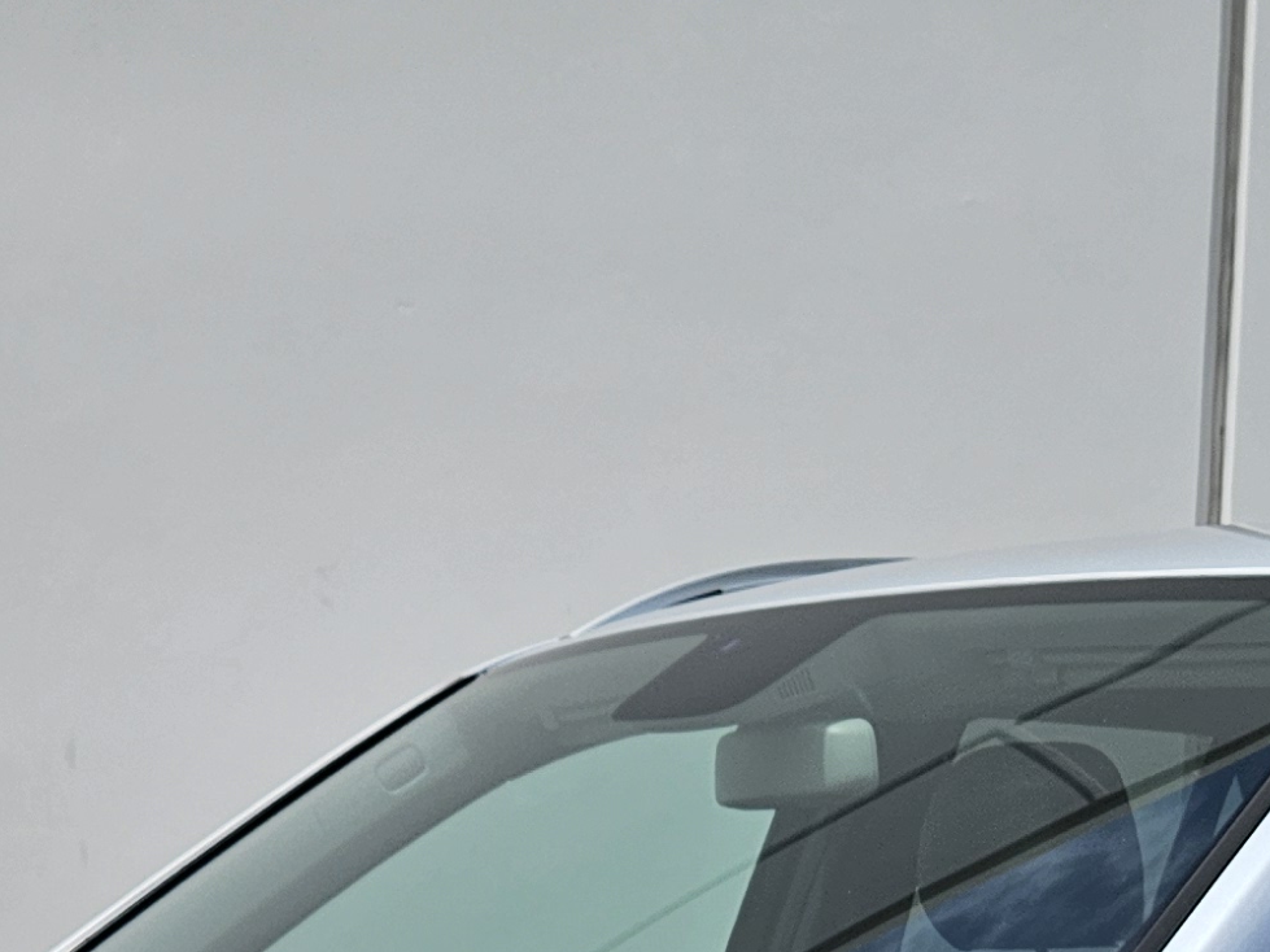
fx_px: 3448
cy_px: 1935
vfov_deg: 13.4
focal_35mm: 94
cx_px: 724
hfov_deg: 20.9
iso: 25
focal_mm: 5.4
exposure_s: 1/3399
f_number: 1.8
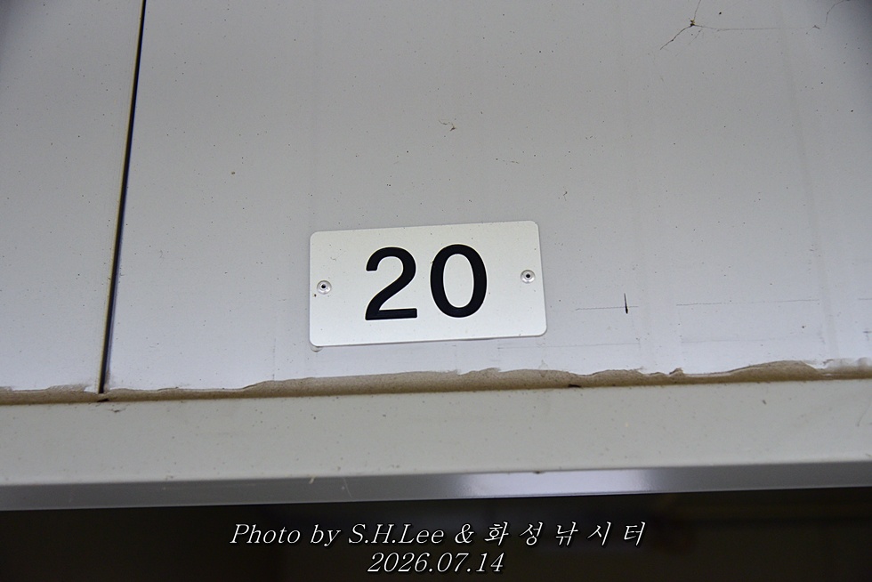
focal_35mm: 48
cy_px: 291
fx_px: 1163
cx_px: 436
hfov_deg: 41.1
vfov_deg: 28.1
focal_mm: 48
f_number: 4
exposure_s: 1/4000
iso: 1100
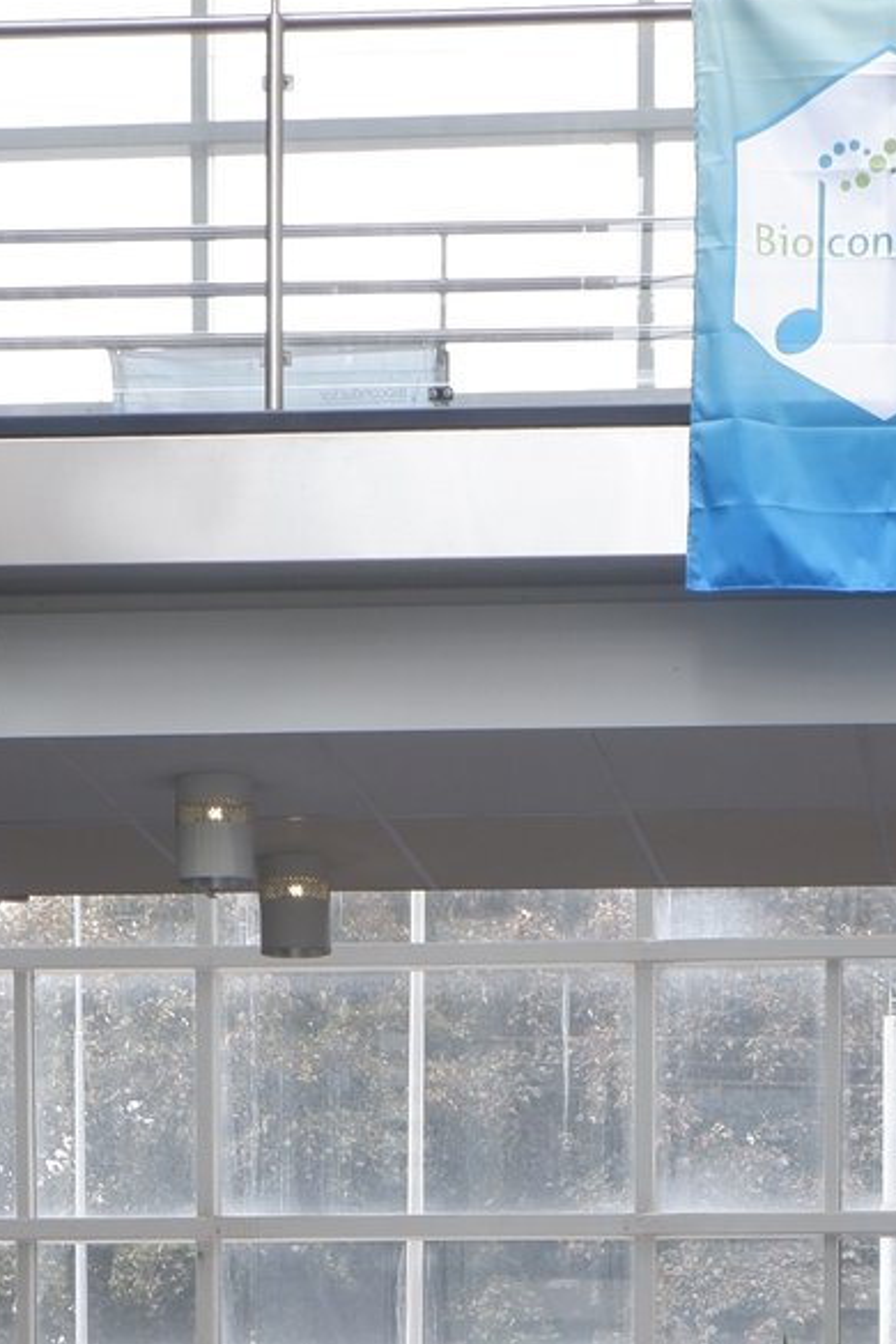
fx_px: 4853
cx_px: 604
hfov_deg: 10.5
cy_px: 2098
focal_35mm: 130
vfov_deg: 14.5
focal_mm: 25.6
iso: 250
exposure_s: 1/60
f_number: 10
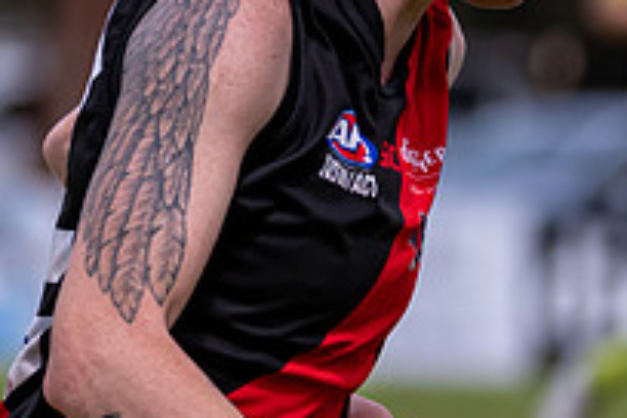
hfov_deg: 1.9
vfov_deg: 1.3
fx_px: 18896
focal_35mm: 1085
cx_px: -64
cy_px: -73
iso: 800
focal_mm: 300
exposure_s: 1/3200
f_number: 6.3
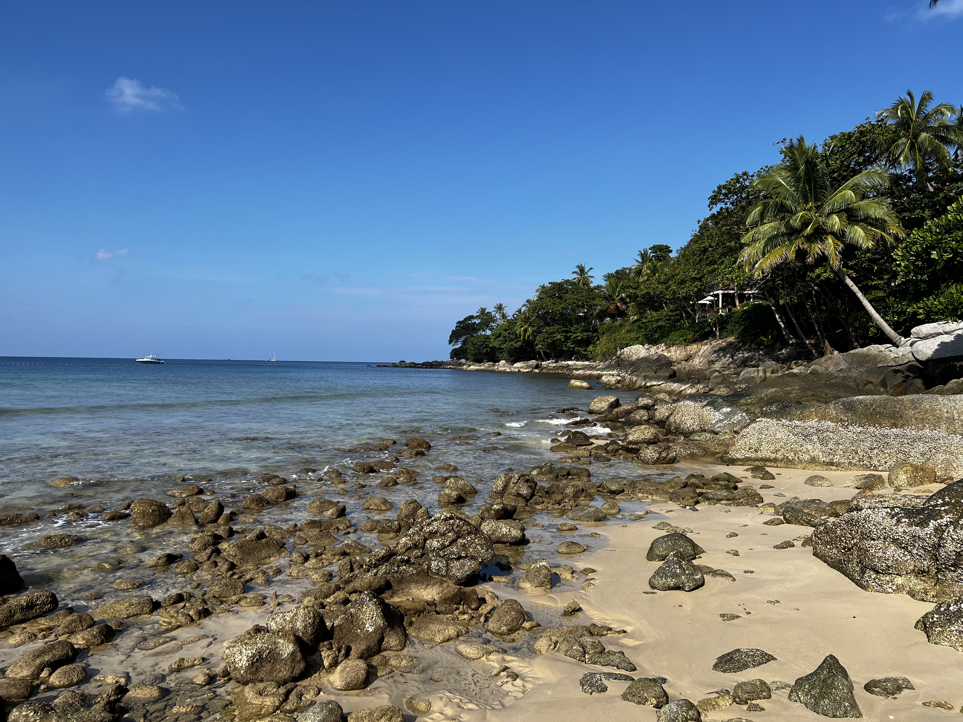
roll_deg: -0.8
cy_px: 361
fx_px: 723
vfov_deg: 53.1
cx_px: 482
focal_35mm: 26
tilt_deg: +0.4
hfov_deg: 67.3
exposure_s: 1/4630
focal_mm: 5.7
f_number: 1.5
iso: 50
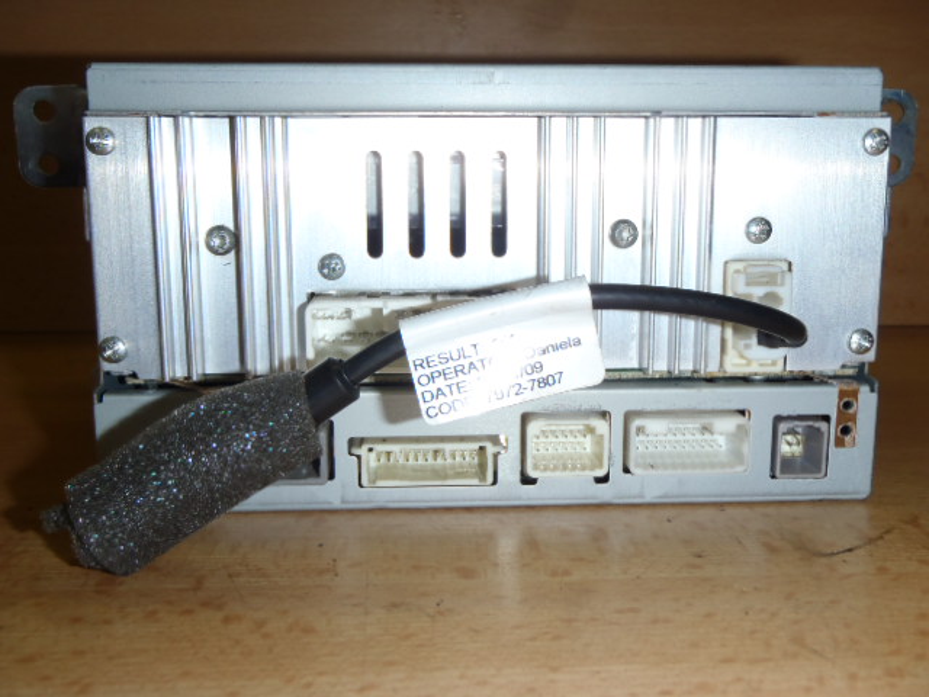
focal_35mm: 38
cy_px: 348
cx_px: 464
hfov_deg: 49.0
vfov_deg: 37.7
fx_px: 1020
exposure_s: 1/40
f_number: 4.6
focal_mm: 6.83
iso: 100
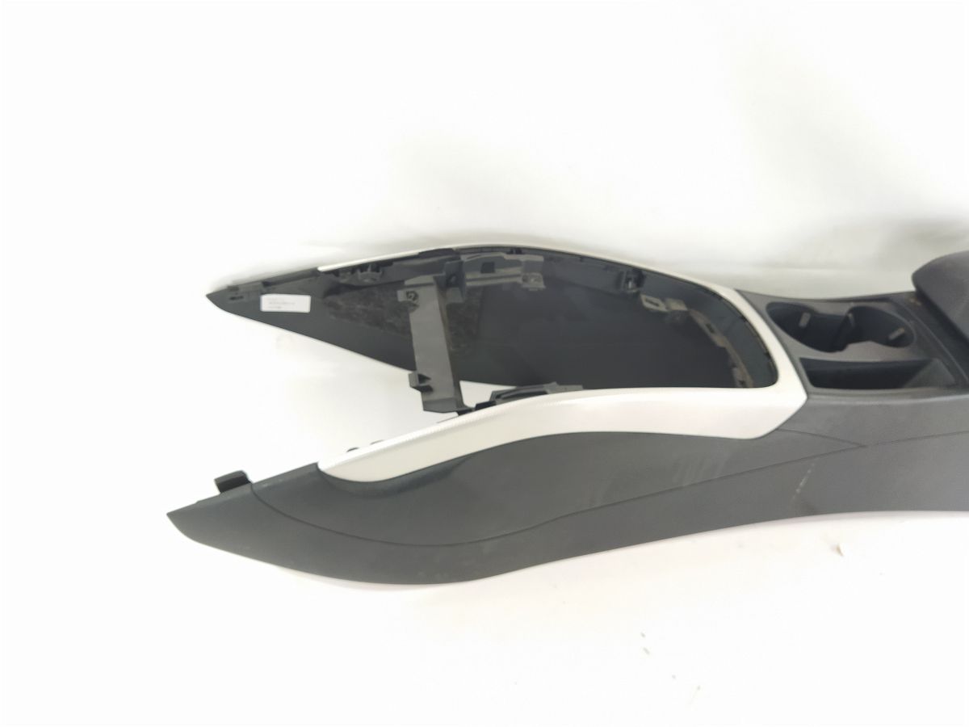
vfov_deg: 51.4
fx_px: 756
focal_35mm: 27
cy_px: 364
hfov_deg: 65.3
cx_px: 484
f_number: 1.79
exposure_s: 1/50
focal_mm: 4.71
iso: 266
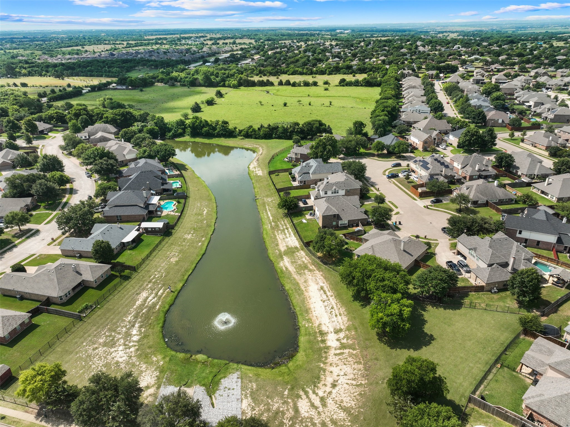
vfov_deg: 56.8
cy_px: 214
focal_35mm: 24
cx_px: 285
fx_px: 395
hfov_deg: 71.6
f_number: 2.8
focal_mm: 12.29
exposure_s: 1/1600
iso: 110
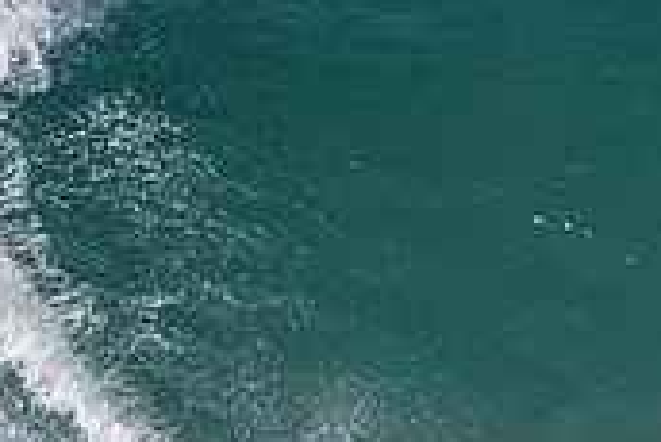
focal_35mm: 2527
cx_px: 849
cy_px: 490
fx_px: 46436
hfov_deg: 0.8
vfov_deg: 0.5
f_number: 5.6
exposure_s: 1/4000
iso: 640
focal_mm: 500
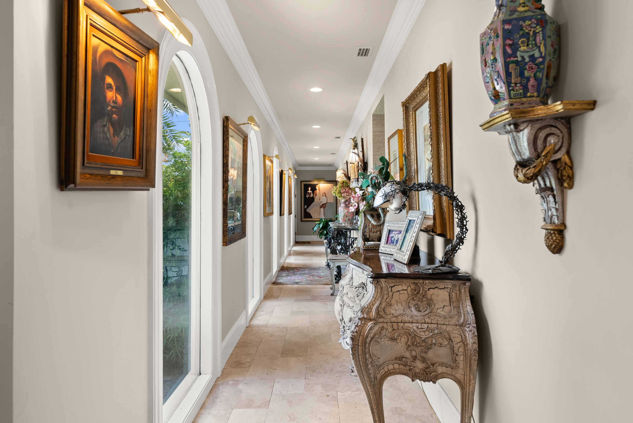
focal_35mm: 24
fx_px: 422
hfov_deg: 73.7
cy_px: 212
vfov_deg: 53.2
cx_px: 316
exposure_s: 1/4
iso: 400
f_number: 8
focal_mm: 24
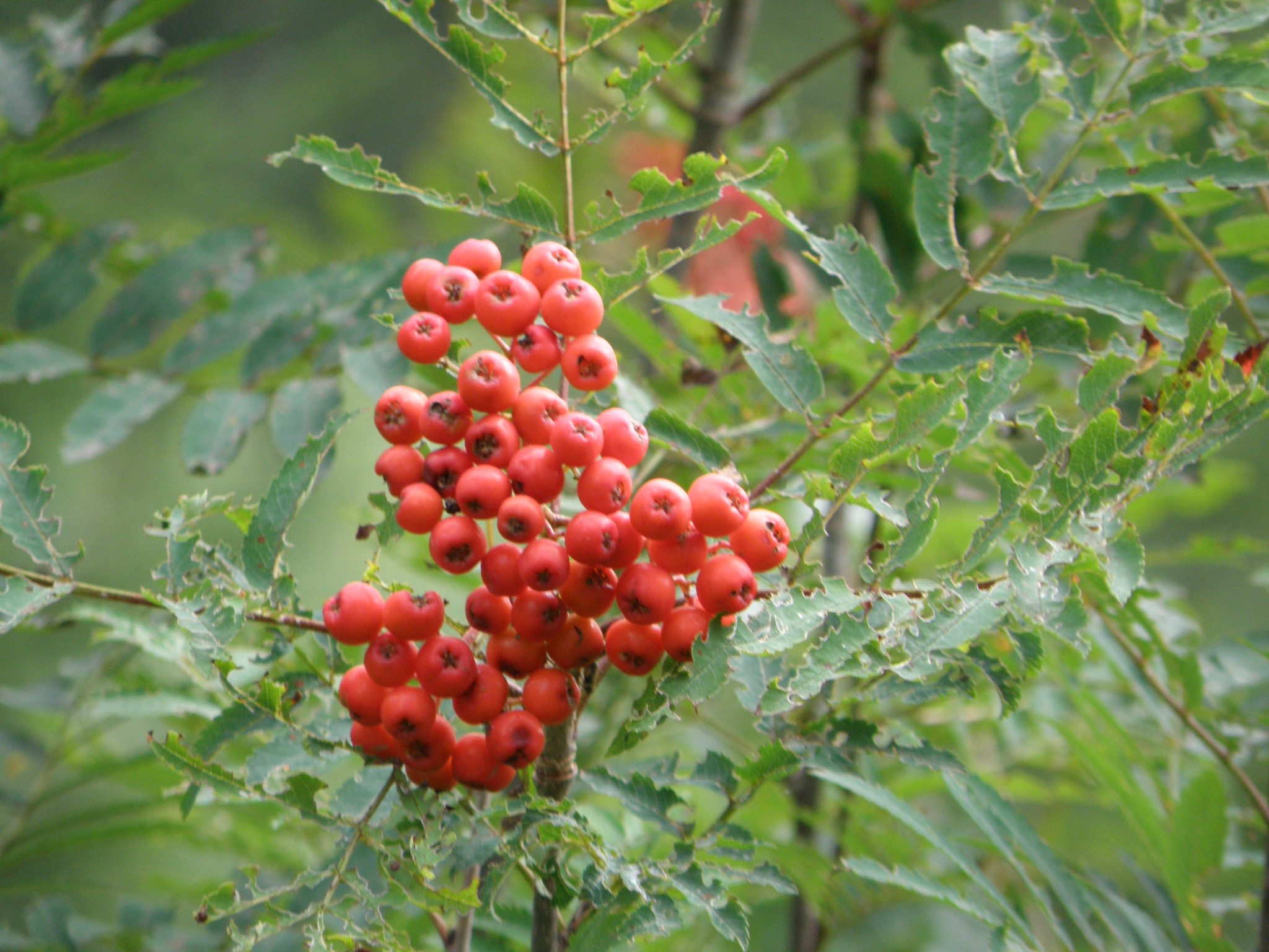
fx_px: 15764
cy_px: 476
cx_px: 634
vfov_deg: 3.5
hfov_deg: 4.6
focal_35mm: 430
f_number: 4.3
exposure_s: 1/80
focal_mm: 76.16
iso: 125
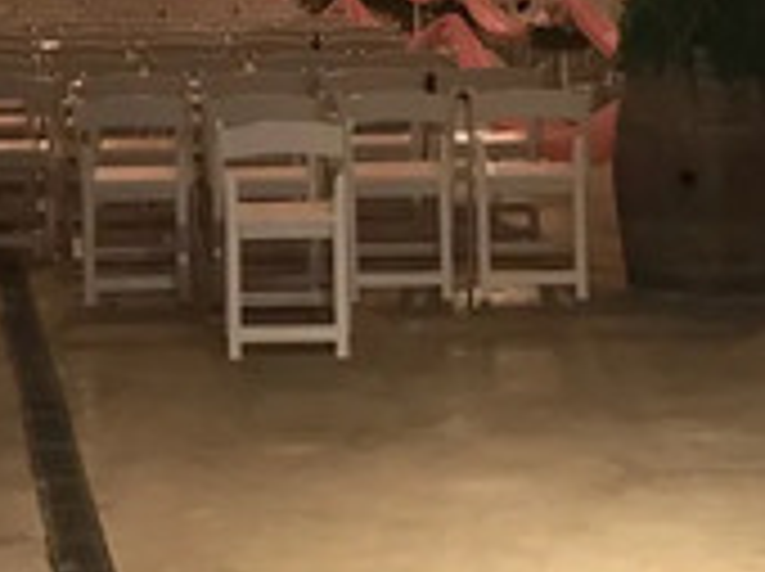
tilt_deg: -4.8
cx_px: 248
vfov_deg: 14.8
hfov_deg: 19.8
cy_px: 108
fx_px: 2185
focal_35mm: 99
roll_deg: +1.9
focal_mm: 3.99
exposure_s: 1/6
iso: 100
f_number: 1.8
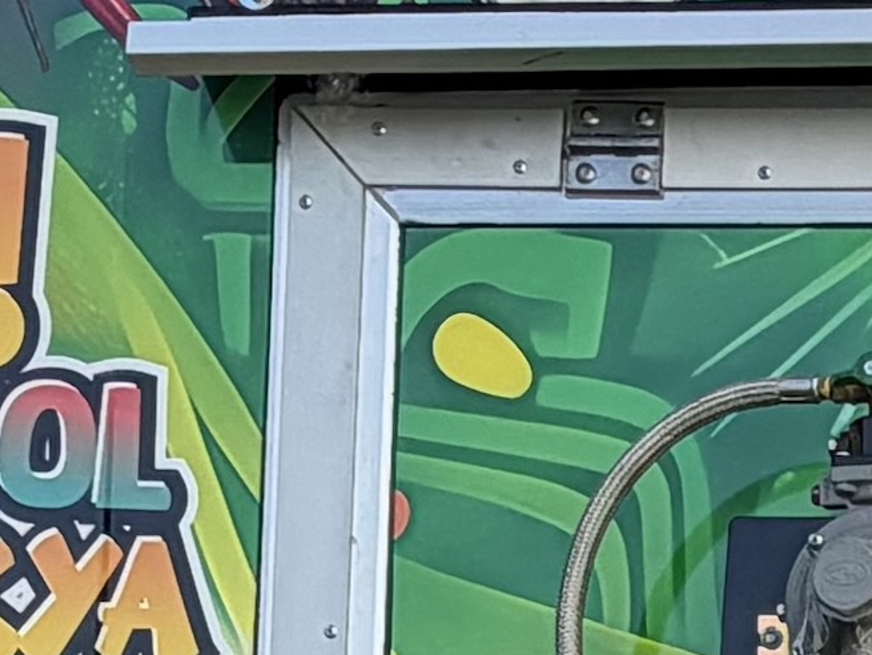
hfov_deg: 17.0
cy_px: 1247
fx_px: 2747
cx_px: 1130
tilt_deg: -4.5
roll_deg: -4.1
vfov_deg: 12.3
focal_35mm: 109
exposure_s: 1/770
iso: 40
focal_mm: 2.22
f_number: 2.2
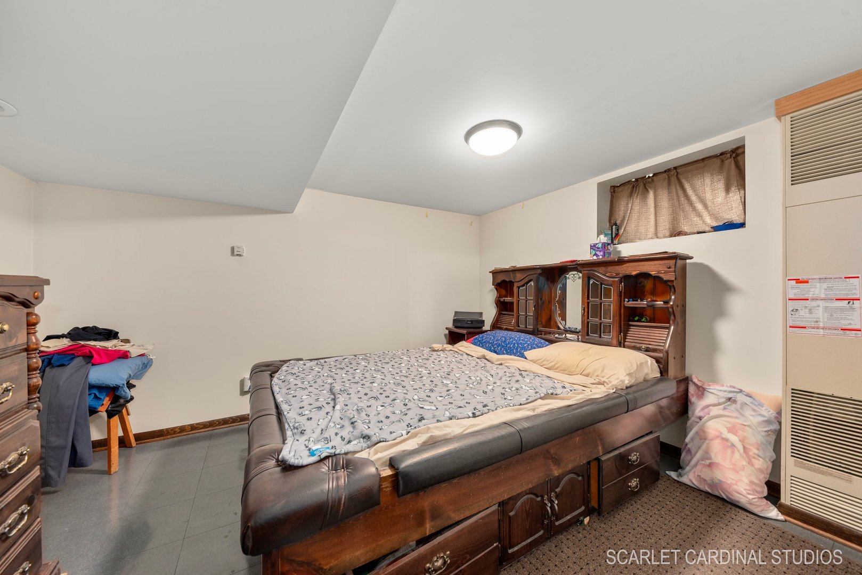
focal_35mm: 12
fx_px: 287
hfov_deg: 112.6
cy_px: 288
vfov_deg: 90.1
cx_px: 431
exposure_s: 1/5
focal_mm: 12
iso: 400
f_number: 7.1
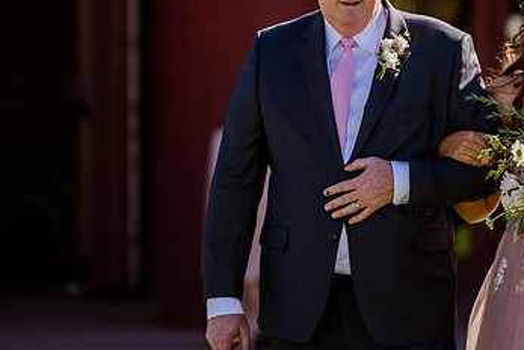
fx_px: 6322
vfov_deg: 3.2
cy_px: 71
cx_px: 304
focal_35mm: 434
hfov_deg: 4.7
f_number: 2.8
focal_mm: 200
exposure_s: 1/800
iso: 200
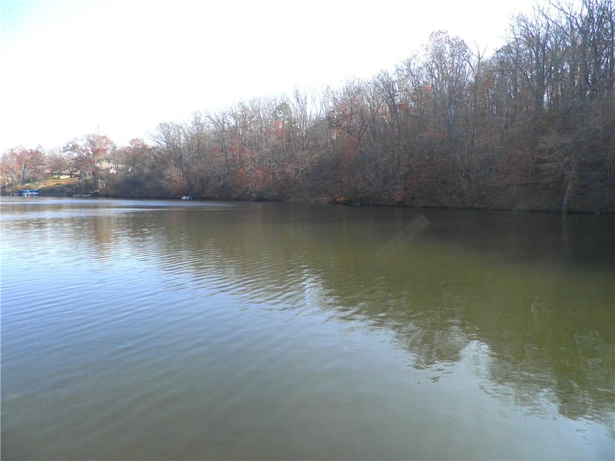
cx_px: 308
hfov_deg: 71.6
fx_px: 426
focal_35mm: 24
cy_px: 230
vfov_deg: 56.8
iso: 64
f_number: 8.3
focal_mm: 4.3
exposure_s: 1/50
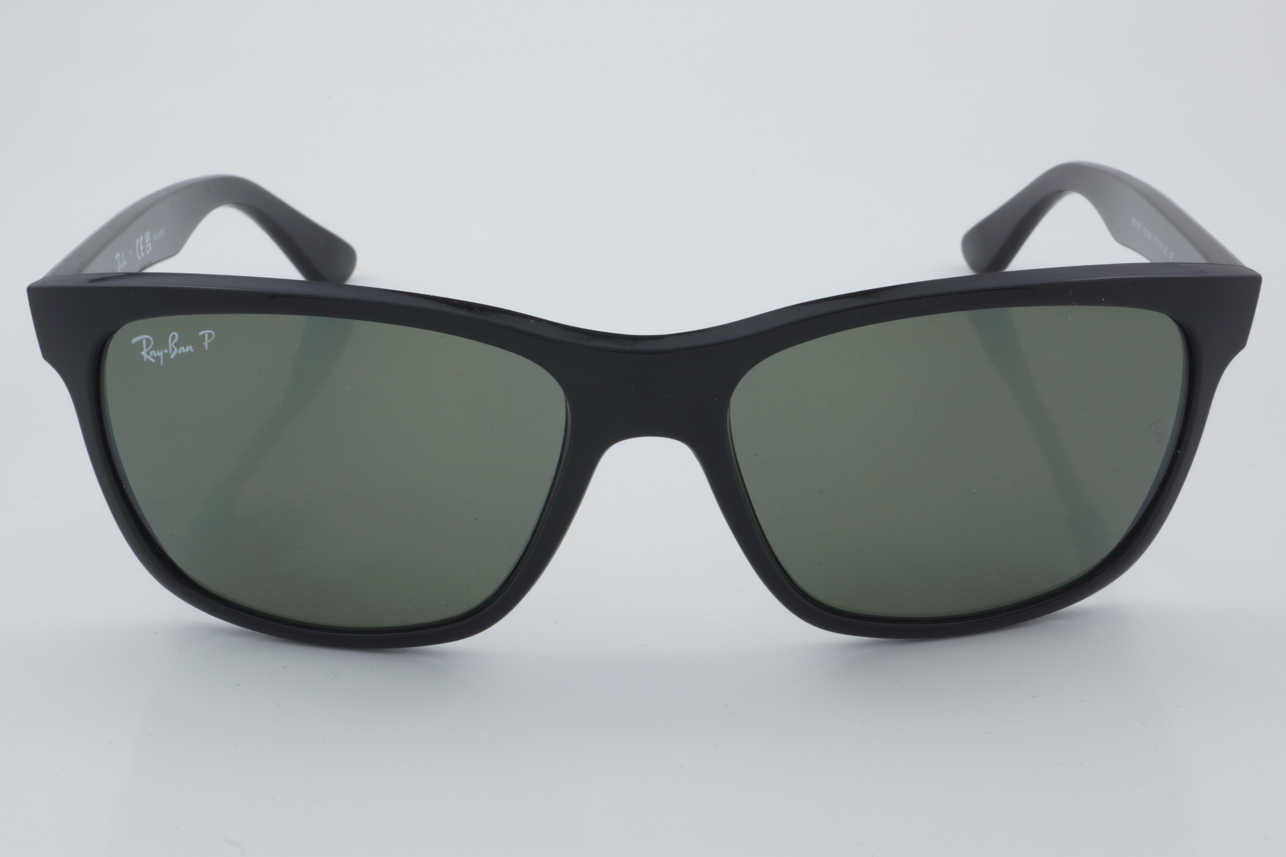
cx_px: 643
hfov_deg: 33.4
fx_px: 2143
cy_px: 428
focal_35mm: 60
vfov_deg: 22.6
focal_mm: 40
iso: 100
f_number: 32
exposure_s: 1/4
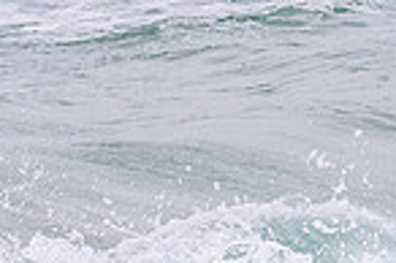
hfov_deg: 0.7
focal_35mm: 2927
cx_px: -197
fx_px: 32161
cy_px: 453
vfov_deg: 0.5
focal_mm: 550
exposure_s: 1/2000
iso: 900
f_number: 11
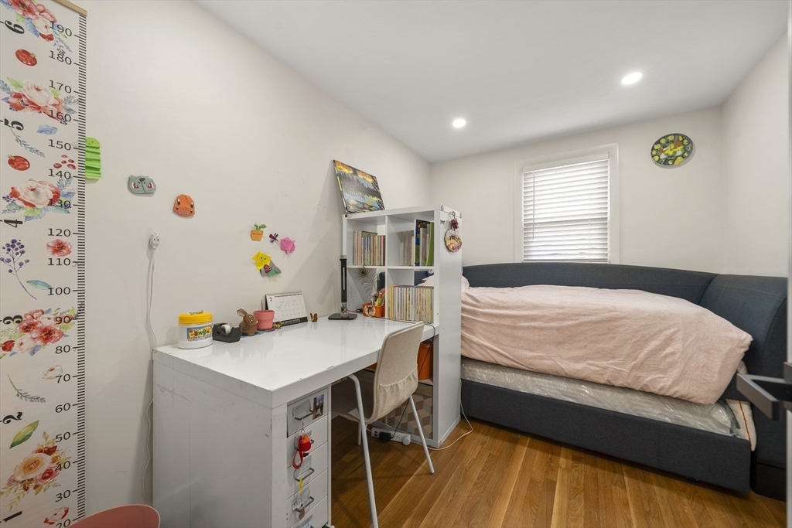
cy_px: 264
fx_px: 286
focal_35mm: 13
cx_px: 396
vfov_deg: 85.4
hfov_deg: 108.3
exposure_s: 1/10
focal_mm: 13
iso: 320
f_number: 7.1
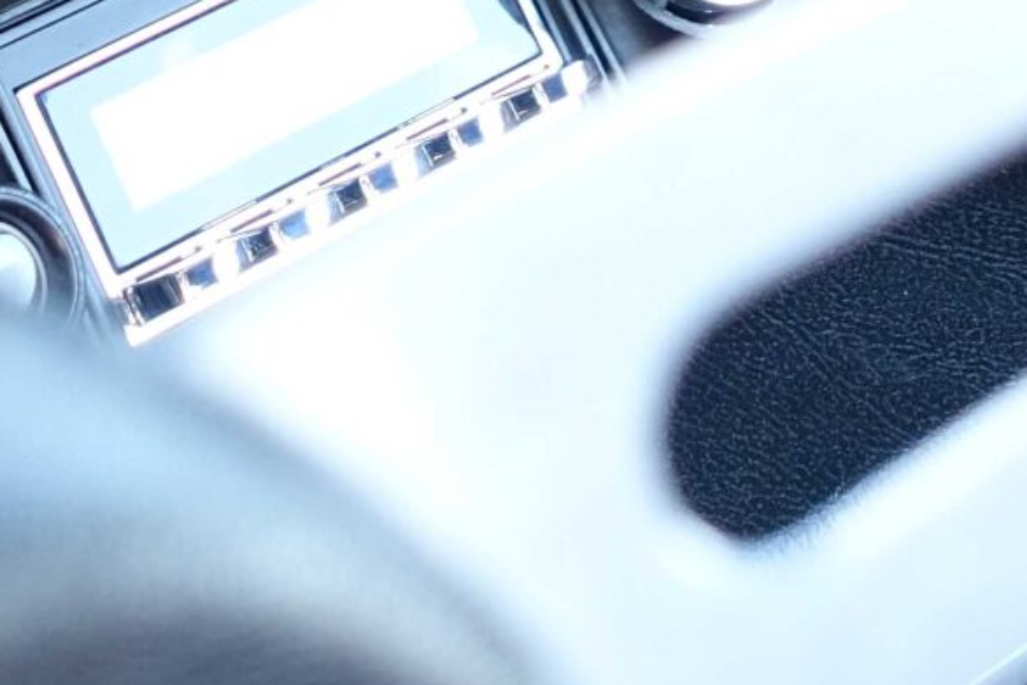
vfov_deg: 7.3
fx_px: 5107
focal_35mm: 179
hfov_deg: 11.5
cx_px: 277
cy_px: -782
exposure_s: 1/50
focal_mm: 15.1
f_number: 2.8
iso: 500
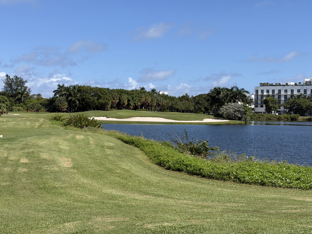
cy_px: 117
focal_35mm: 48
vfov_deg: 30.3
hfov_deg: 39.7
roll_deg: -0.5
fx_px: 433
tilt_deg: -0.7
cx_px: 156
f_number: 1.78
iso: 64
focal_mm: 6.76
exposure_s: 1/6024
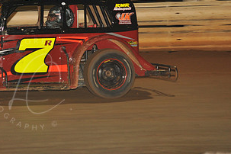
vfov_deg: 3.6
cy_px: 14
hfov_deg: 5.4
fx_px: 2457
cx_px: 36
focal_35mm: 383
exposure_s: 1/320
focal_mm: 200
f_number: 6.3
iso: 1000
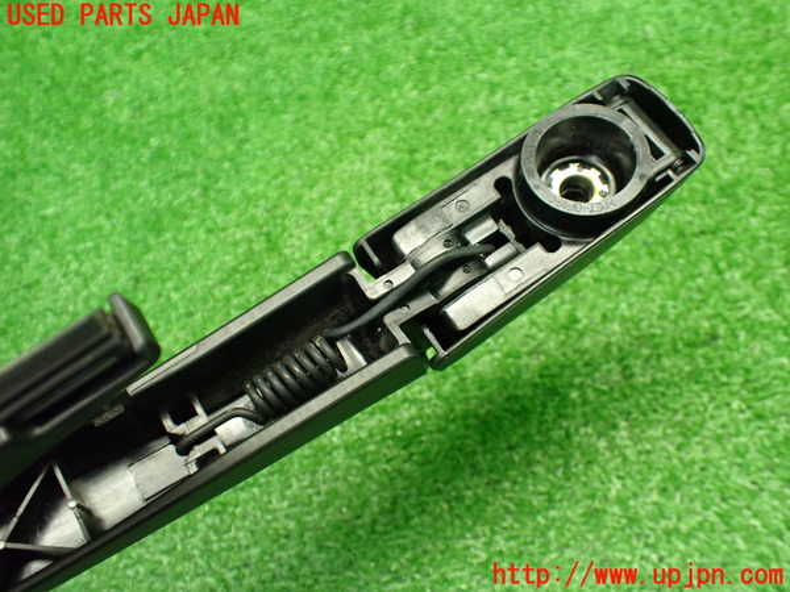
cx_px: 395
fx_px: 685
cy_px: 296
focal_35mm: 30
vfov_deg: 46.8
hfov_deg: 60.0
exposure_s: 1/80
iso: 800
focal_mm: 5.4
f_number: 2.3
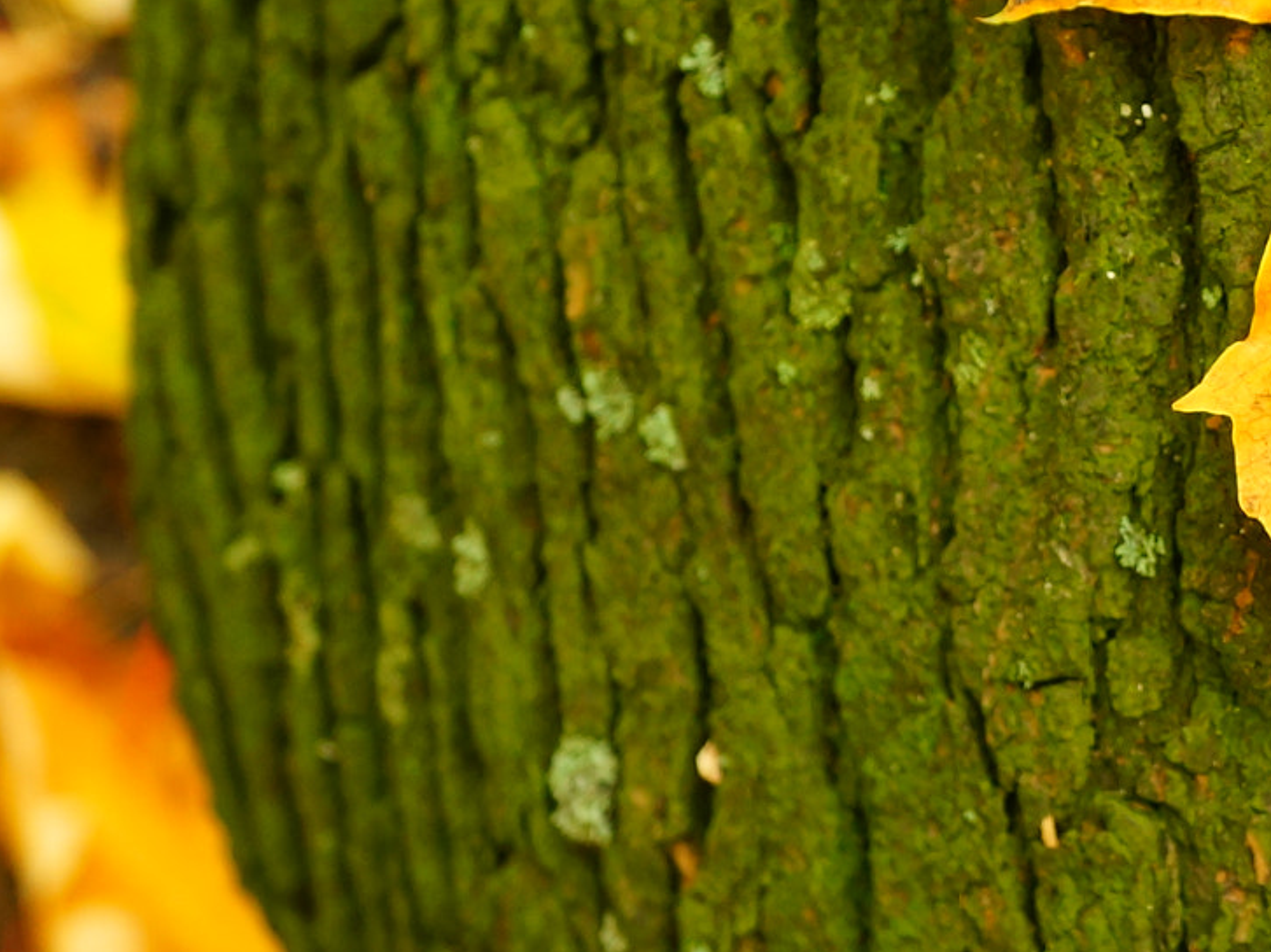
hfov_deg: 15.9
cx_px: 1169
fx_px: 4478
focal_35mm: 122
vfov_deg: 12.1
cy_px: 249
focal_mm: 30
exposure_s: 1/5
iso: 400
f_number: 5
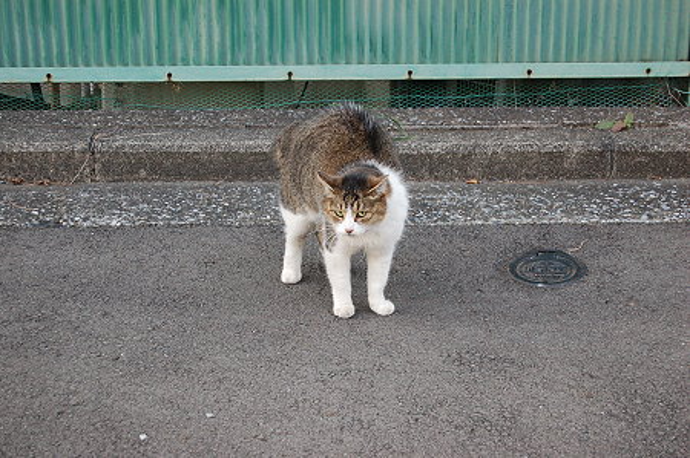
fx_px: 1580
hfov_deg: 24.6
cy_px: 229
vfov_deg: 16.5
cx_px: 345
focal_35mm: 82
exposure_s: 1/125
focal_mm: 55
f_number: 5.6
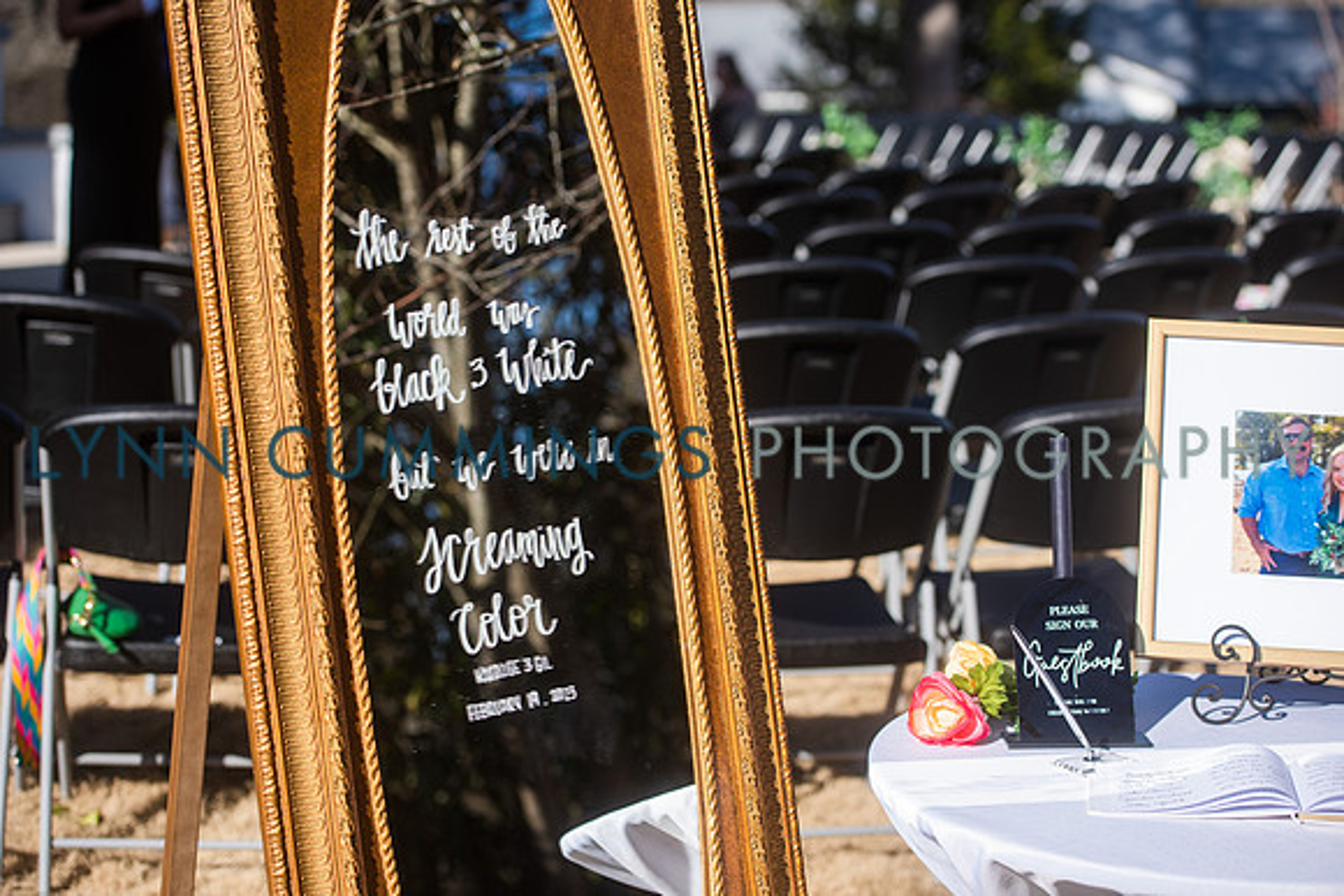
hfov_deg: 28.8
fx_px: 2614
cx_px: 672
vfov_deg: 19.5
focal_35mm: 70
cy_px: 448
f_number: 3.5
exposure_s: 1/800
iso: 64
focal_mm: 70
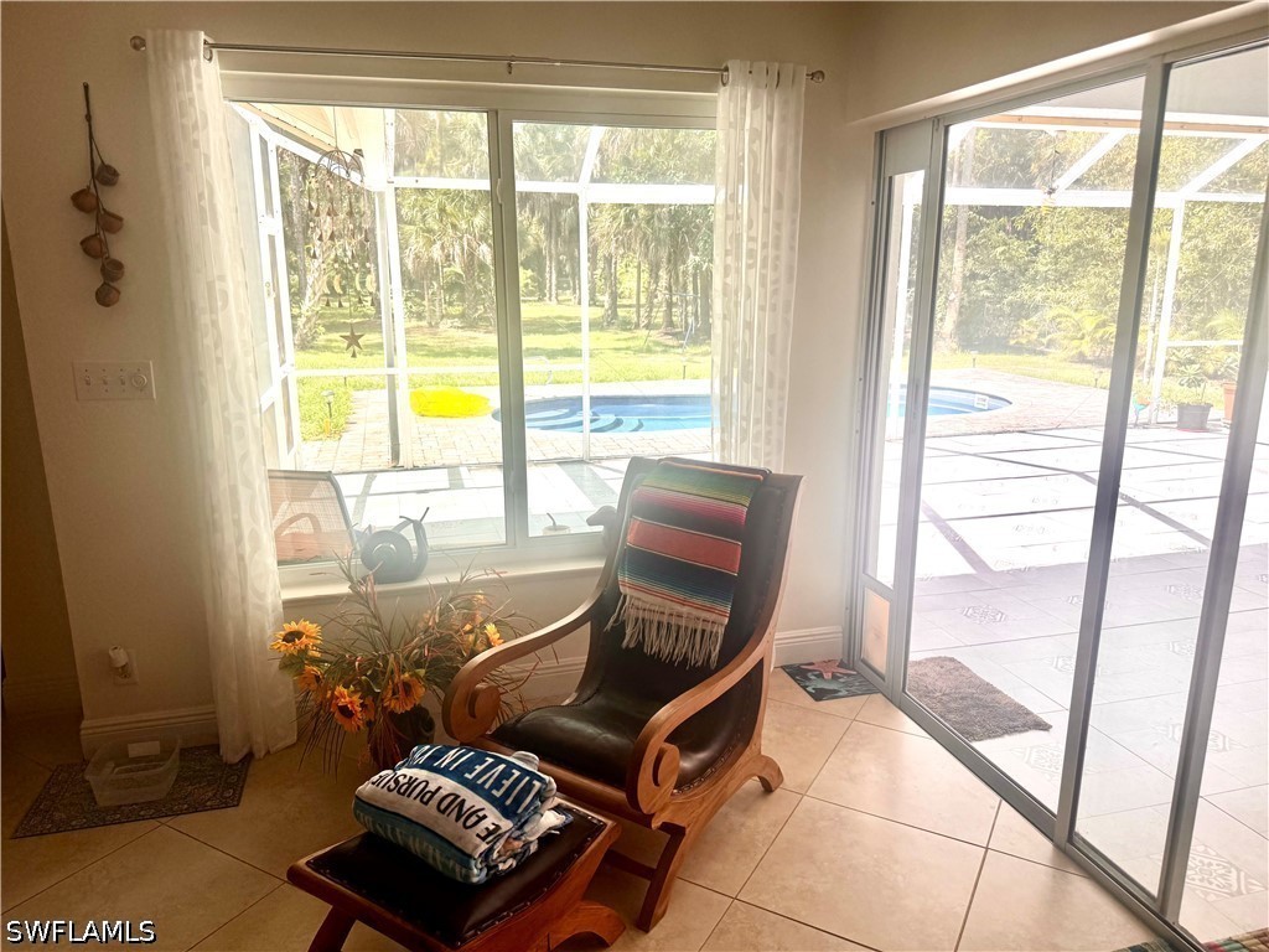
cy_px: 476
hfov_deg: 71.6
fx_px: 880
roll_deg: +0.6
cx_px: 634
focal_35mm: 24
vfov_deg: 56.8
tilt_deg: -13.2
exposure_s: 1/925
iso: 80
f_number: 1.78
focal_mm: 6.76
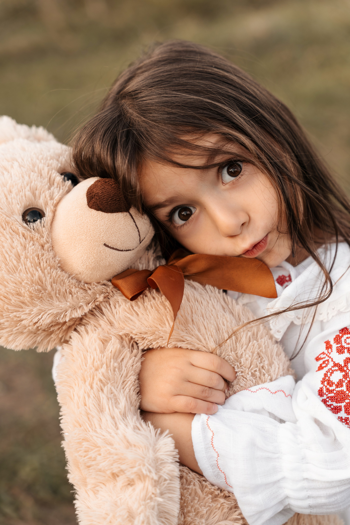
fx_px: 925
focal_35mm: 63
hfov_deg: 21.4
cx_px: 175
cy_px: 262
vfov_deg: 31.7
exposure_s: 1/400
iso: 100
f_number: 2.8
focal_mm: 63.4
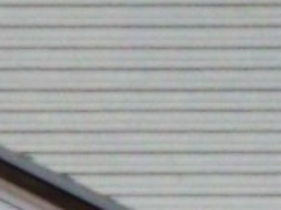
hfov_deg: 2.4
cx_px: -593
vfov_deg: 1.8
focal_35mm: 819
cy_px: 63
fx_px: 6644
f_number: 4.4
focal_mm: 19.2
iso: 200
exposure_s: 1/40
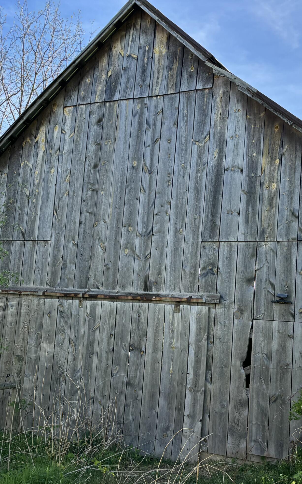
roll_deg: -5.6
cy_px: 276
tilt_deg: +5.9
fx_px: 553
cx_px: 145
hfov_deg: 30.5
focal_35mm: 42
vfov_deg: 47.1
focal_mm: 5.96
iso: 50
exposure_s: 1/805
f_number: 1.6
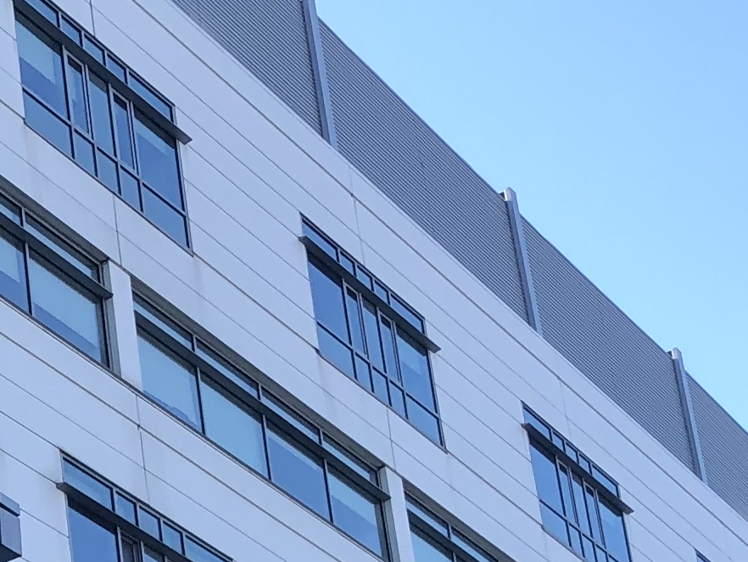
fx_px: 2767
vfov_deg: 11.1
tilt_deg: +20.6
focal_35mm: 128
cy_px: 850
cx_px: -338
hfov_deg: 14.5
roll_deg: +2.4
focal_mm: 4
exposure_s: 1/410
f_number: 1.8
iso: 20
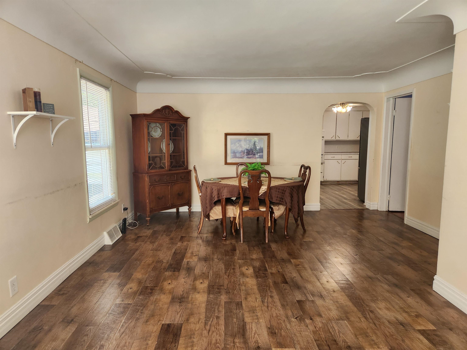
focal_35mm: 23
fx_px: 310
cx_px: 234
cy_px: 175
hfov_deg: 73.9
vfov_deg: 58.9
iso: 200
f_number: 1.8
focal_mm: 5.4
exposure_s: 1/180
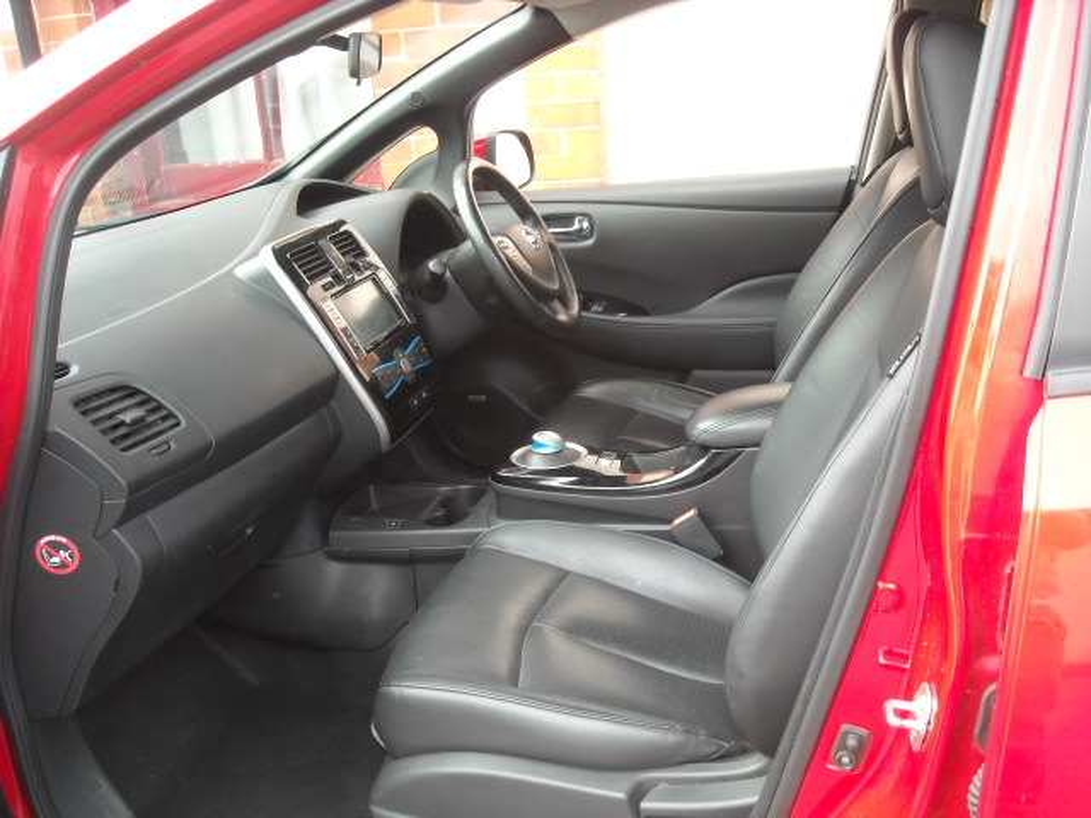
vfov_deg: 40.7
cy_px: 409
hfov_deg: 52.6
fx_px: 1103
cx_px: 546
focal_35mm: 35
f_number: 2.8
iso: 70
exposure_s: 1/52
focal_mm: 5.7
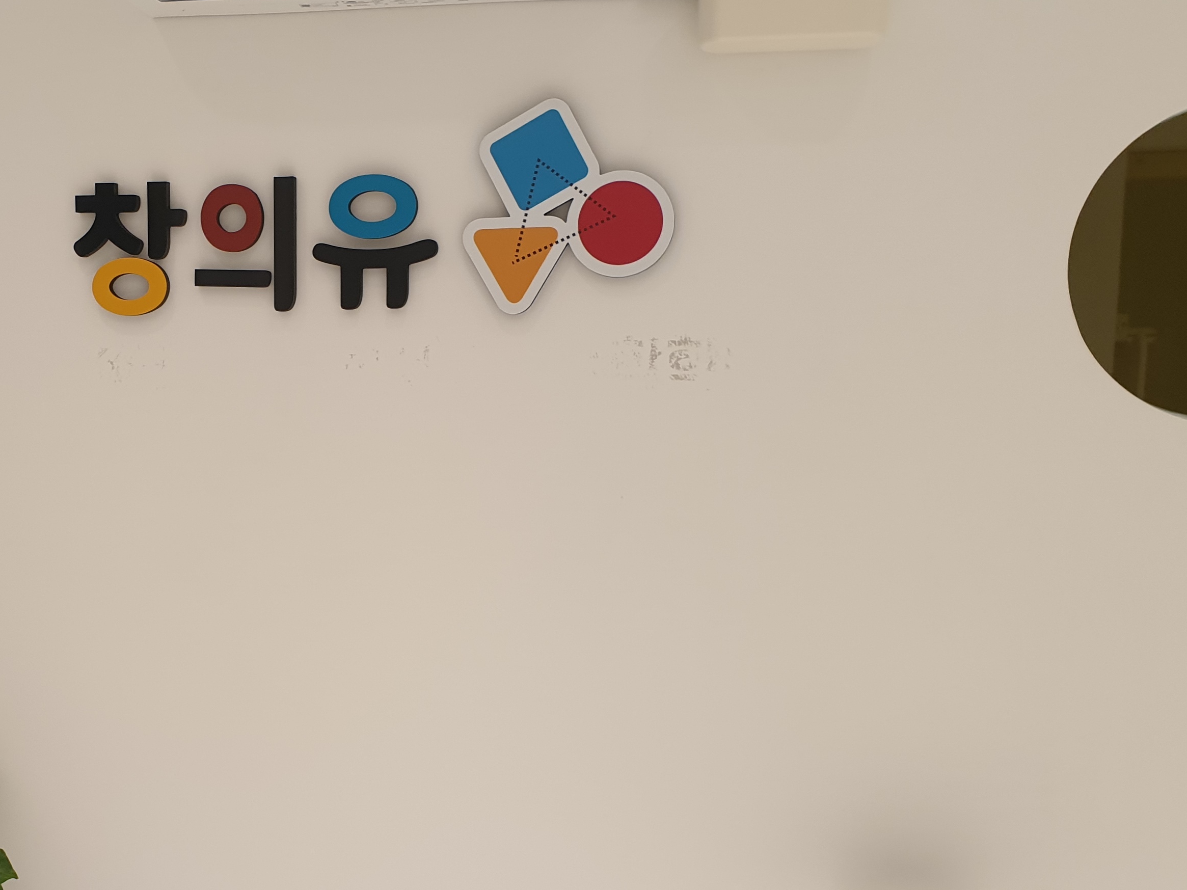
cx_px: 241
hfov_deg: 40.4
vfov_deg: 32.1
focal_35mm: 45
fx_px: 1543
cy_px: 544
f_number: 2.4
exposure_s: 1/60
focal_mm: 4.3
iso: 100
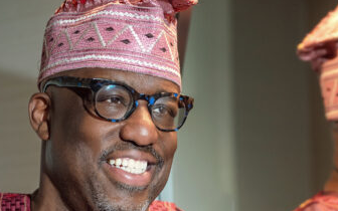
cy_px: 430
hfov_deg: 13.5
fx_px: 1428
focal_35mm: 155
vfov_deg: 8.0
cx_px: 201
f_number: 2
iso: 1000
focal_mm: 50
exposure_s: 1/200
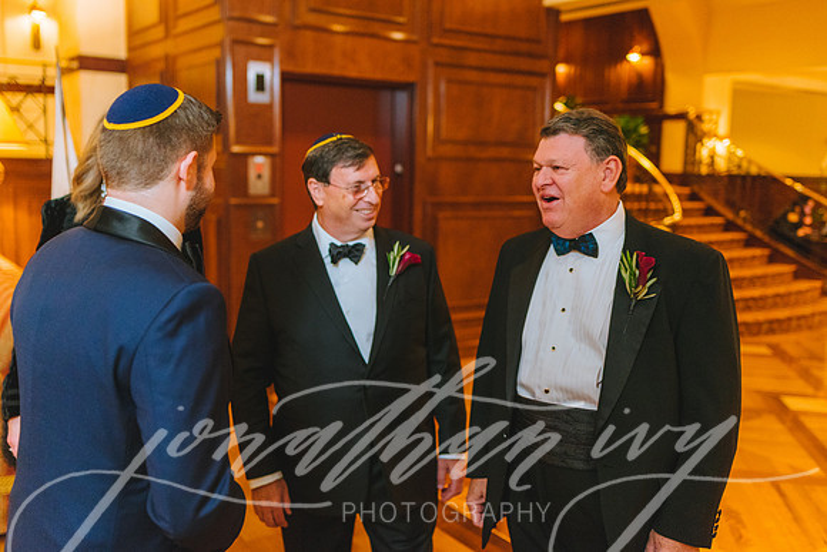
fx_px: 805
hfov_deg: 54.4
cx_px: 414
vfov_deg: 37.9
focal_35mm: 35
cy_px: 276
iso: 1600
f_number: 2
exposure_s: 1/100
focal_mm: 35
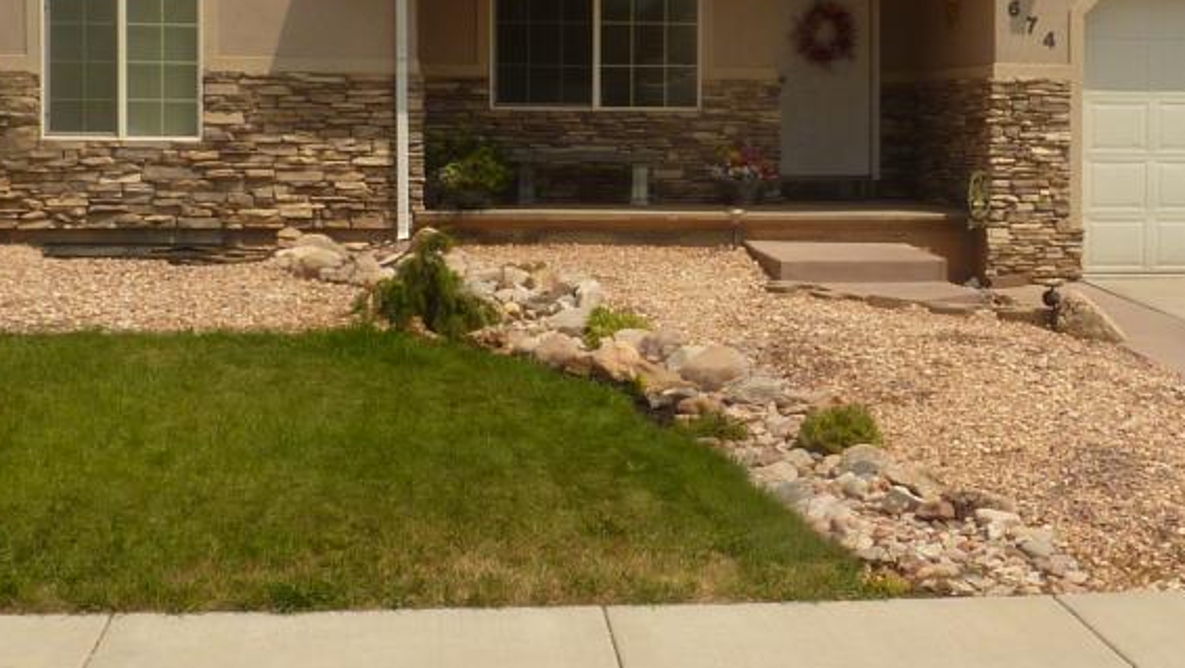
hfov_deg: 32.0
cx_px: 814
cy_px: 247
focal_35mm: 65
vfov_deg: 18.5
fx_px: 2043
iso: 80
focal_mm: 4.1
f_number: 5.6
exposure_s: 1/640
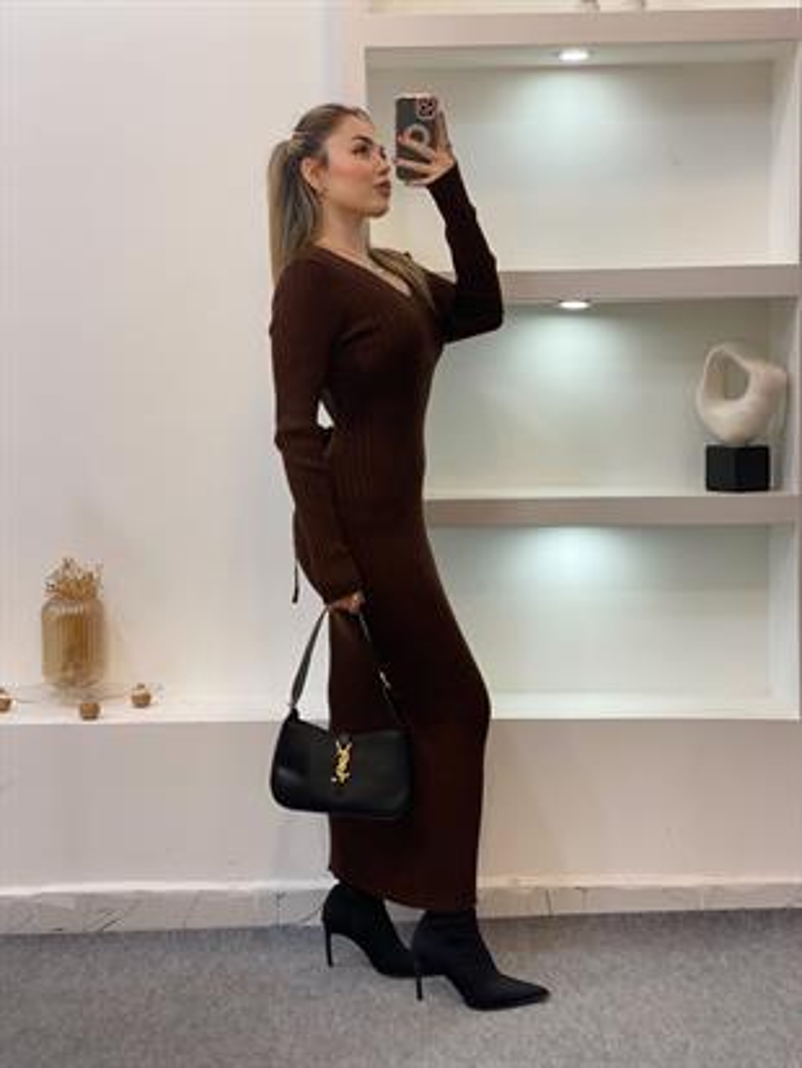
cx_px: 401
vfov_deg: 36.8
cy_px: 534
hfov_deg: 28.0
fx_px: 1606
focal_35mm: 52
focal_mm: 6
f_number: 2
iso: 80
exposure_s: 1/100
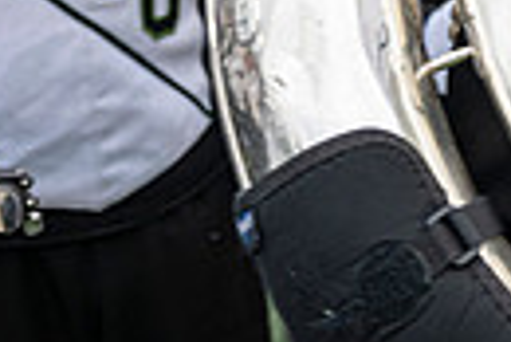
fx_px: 1520
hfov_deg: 17.4
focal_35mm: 107
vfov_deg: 11.8
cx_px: 739
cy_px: -293
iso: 160
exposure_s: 1/500
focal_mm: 24
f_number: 2.8
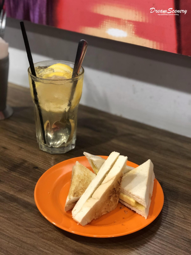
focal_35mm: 57
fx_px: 419
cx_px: 96
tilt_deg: -29.3
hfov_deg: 25.7
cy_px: 128
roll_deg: -2.5
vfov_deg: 33.8
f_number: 2.8
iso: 250
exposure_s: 1/30
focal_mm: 6.6
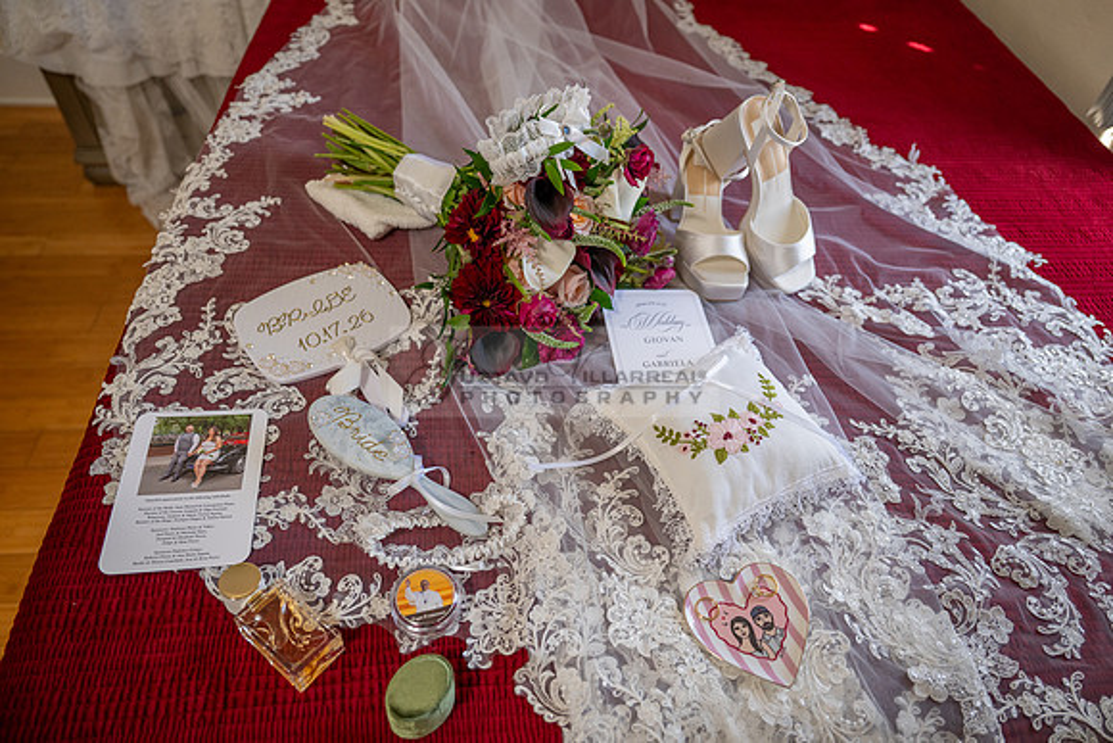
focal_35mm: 24
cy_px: 372
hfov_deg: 73.7
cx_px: 556
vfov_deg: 53.2
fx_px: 742
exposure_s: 1/400
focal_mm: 24
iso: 640
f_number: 2.8
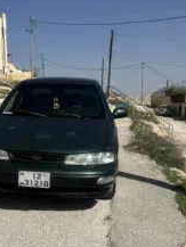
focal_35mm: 48
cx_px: 37
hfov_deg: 29.6
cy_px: 162
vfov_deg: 39.2
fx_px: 344
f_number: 1.6
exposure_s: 1/8403
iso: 50
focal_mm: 5.1
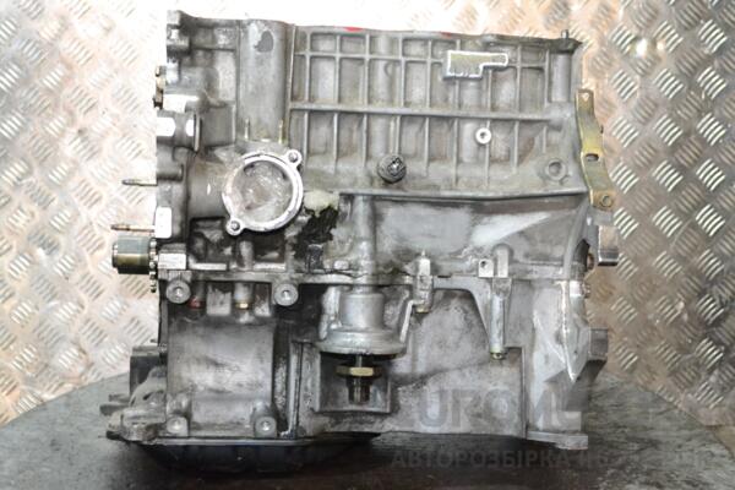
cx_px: 368
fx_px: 1102
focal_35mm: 54
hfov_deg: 36.9
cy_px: 245
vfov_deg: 25.1
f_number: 7.1
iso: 3200
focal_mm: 36
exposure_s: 1/60
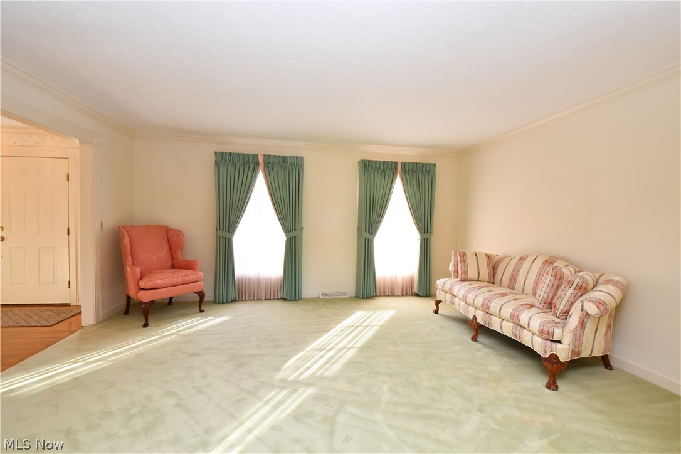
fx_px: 284
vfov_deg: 77.3
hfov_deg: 100.4
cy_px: 227
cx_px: 340
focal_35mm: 15
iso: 450
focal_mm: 10
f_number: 8
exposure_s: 1/30
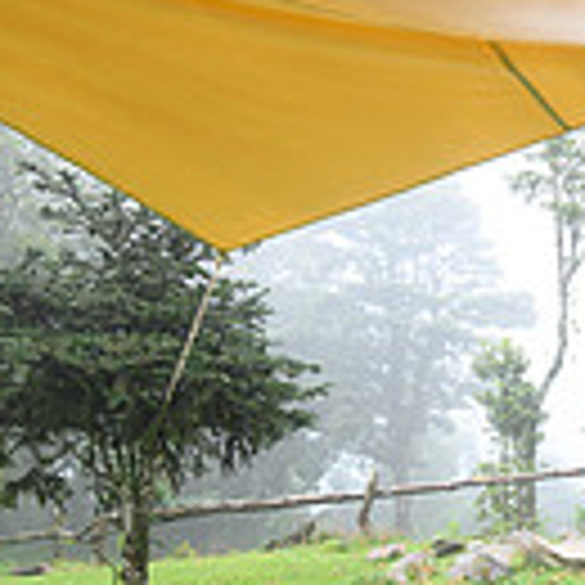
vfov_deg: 31.0
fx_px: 1013
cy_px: 502
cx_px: 770
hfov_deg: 26.9
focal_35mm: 53
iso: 250
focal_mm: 14
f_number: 4
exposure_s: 1/160
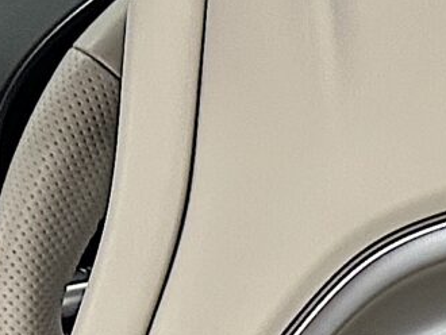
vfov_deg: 7.6
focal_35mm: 186
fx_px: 2398
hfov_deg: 10.1
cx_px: 787
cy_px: 751
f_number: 1.78
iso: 250
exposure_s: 1/50
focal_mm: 6.86
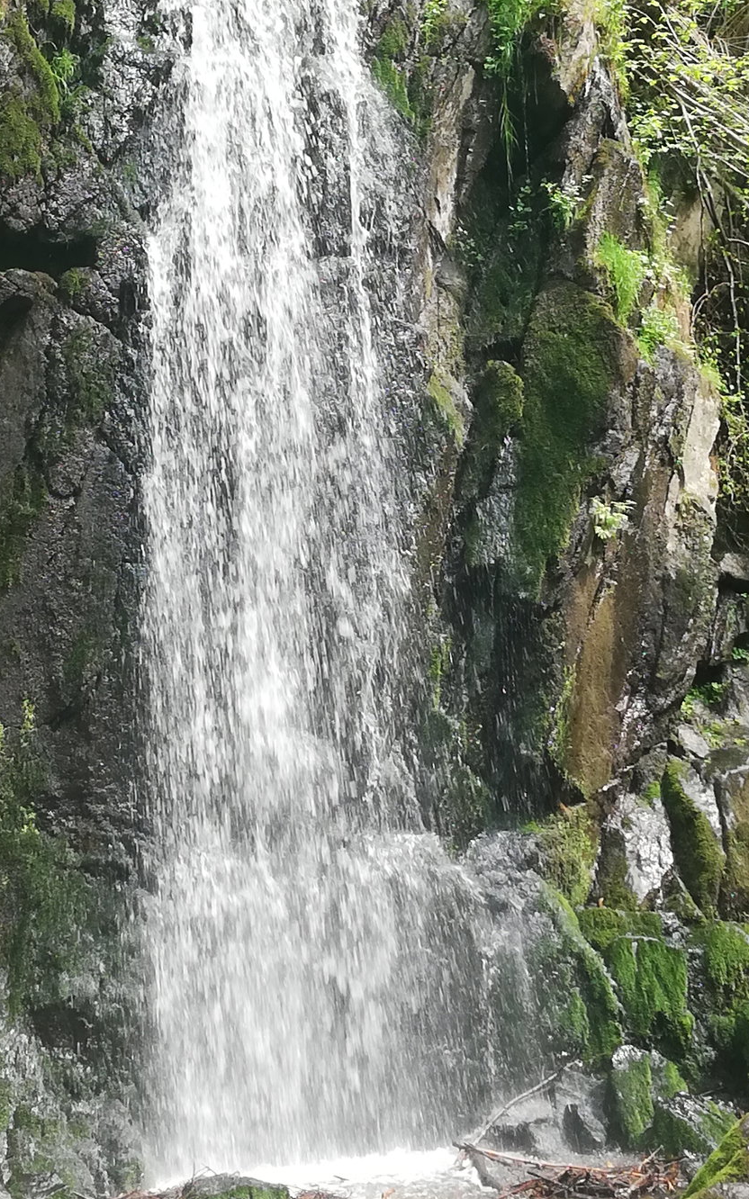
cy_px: 397
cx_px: 322
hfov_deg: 17.8
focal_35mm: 73
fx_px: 2385
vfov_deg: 28.0
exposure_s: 1/101
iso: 50
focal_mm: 3.81
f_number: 2.2
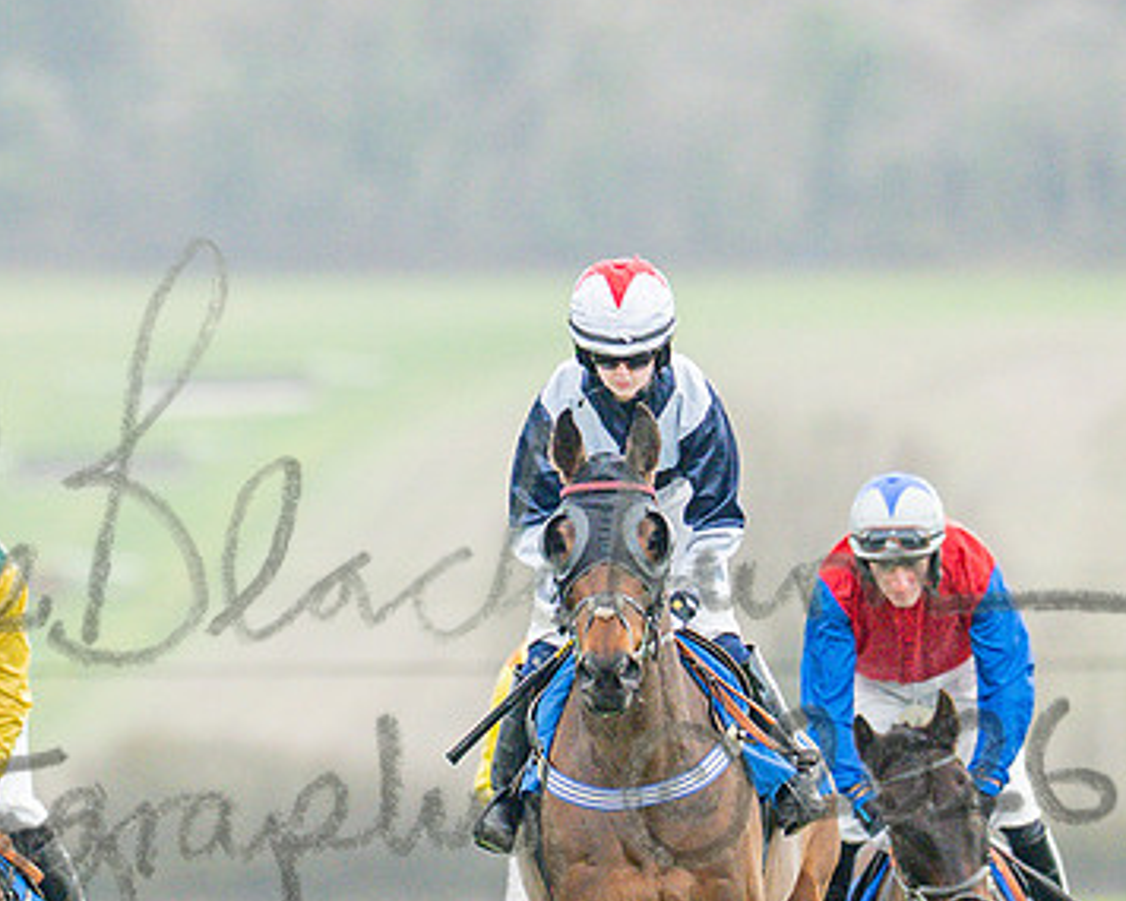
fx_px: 55268
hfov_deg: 1.2
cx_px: 265
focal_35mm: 1658
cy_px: 502
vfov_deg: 0.9
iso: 1000
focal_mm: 400
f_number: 4.5
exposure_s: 1/800
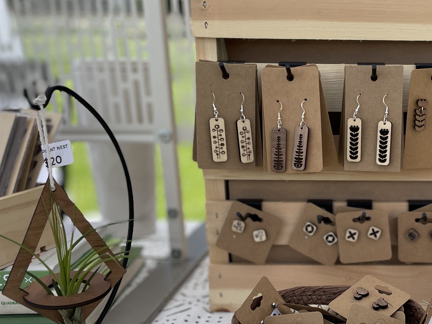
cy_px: 254
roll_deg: -0.8
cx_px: 352
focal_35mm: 49
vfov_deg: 29.1
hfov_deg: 37.4
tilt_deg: -21.2
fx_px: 612
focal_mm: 4.2
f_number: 1.6
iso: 50
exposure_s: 1/2564
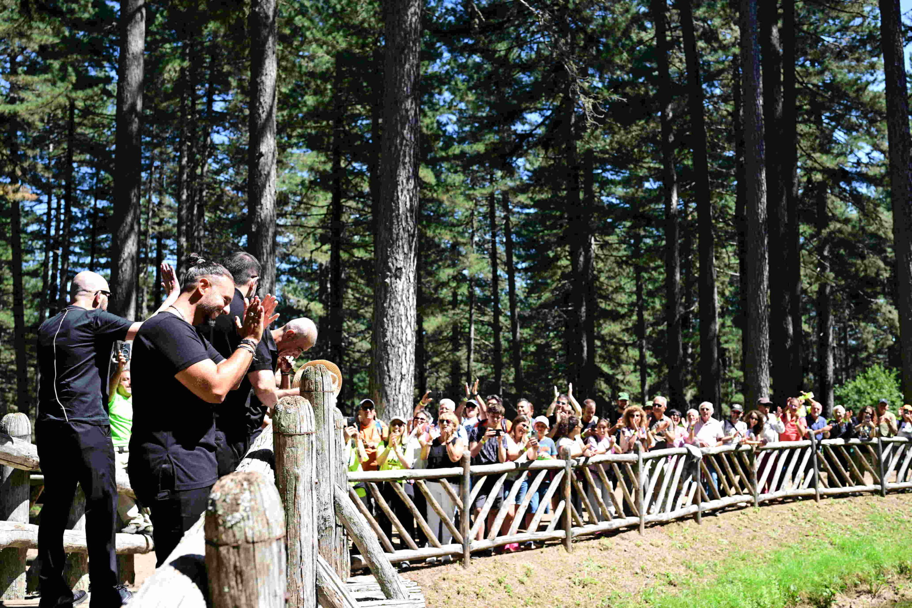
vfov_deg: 37.9
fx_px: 887
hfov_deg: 54.4
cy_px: 304
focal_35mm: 35
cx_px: 456
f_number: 3.2
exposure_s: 1/640
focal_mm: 35
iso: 125
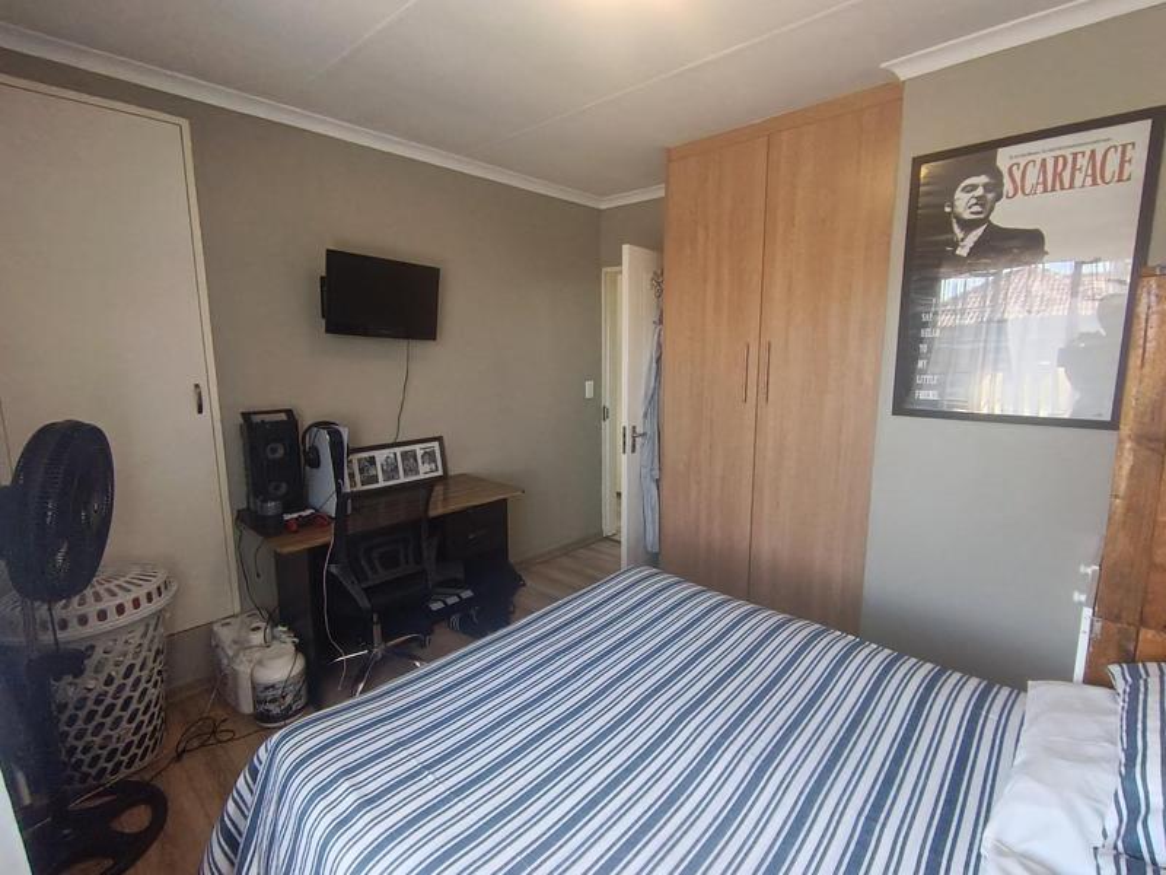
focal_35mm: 17
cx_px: 583
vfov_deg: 74.7
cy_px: 438
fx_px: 573
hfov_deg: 91.0
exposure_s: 1/50
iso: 632
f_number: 2.2
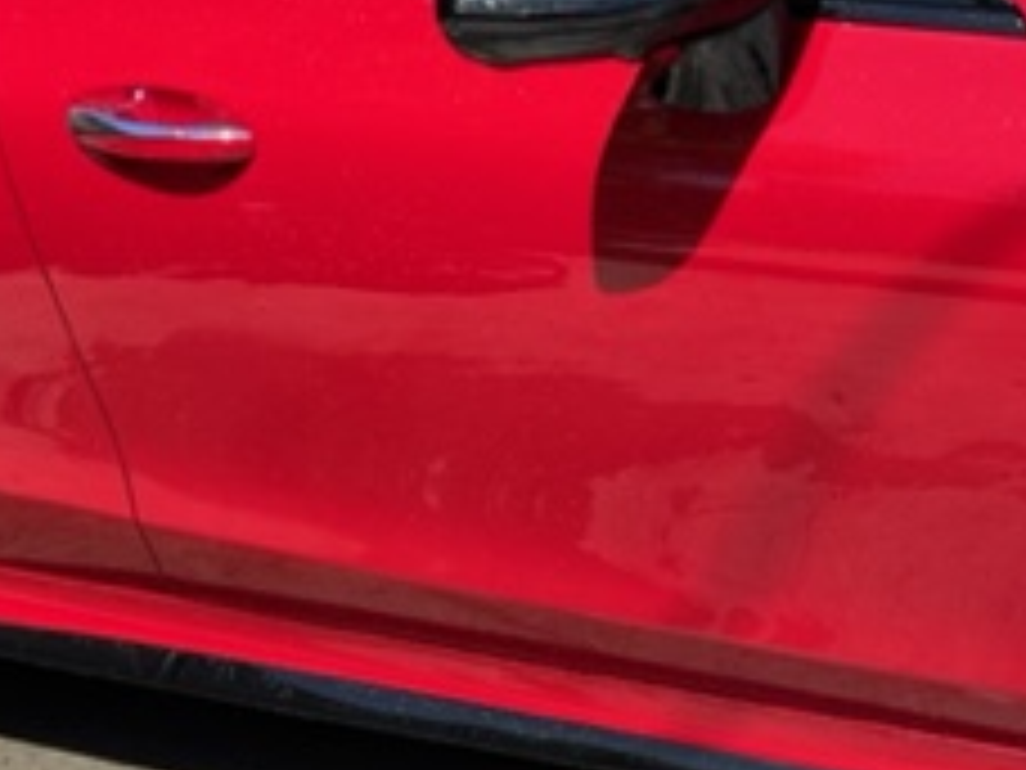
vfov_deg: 20.2
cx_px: 770
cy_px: 428
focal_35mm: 73
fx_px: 2164
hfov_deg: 26.3
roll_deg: +12.8
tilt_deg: -28.8
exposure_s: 1/1517
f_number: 1.6
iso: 50
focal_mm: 5.1
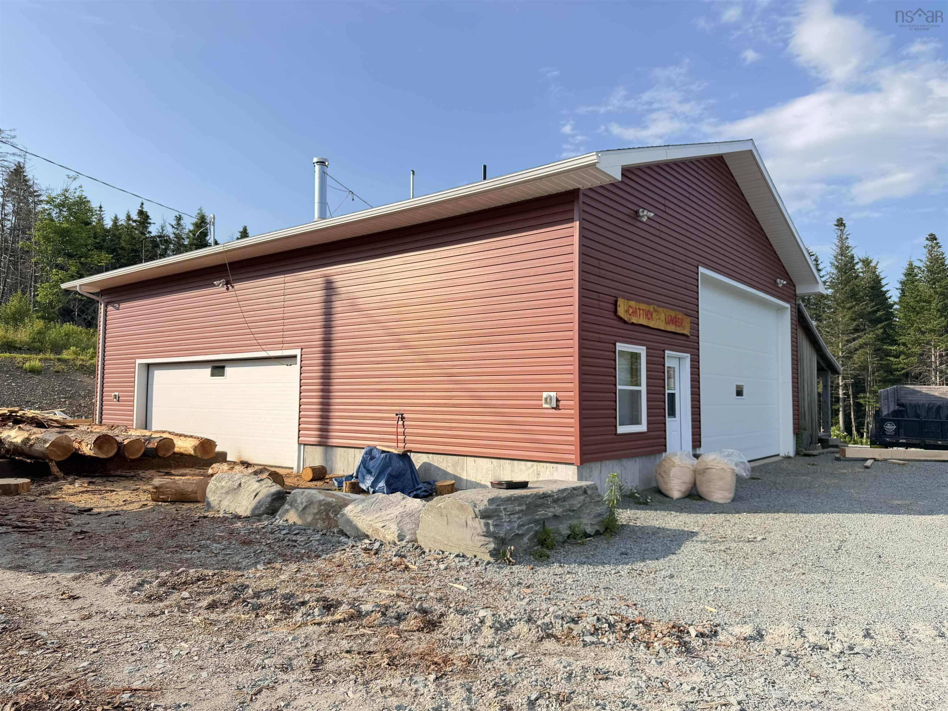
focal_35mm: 24
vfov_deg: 56.8
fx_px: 657
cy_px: 356
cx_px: 474
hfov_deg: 71.6
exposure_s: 1/2445
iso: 80
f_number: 1.78
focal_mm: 6.76
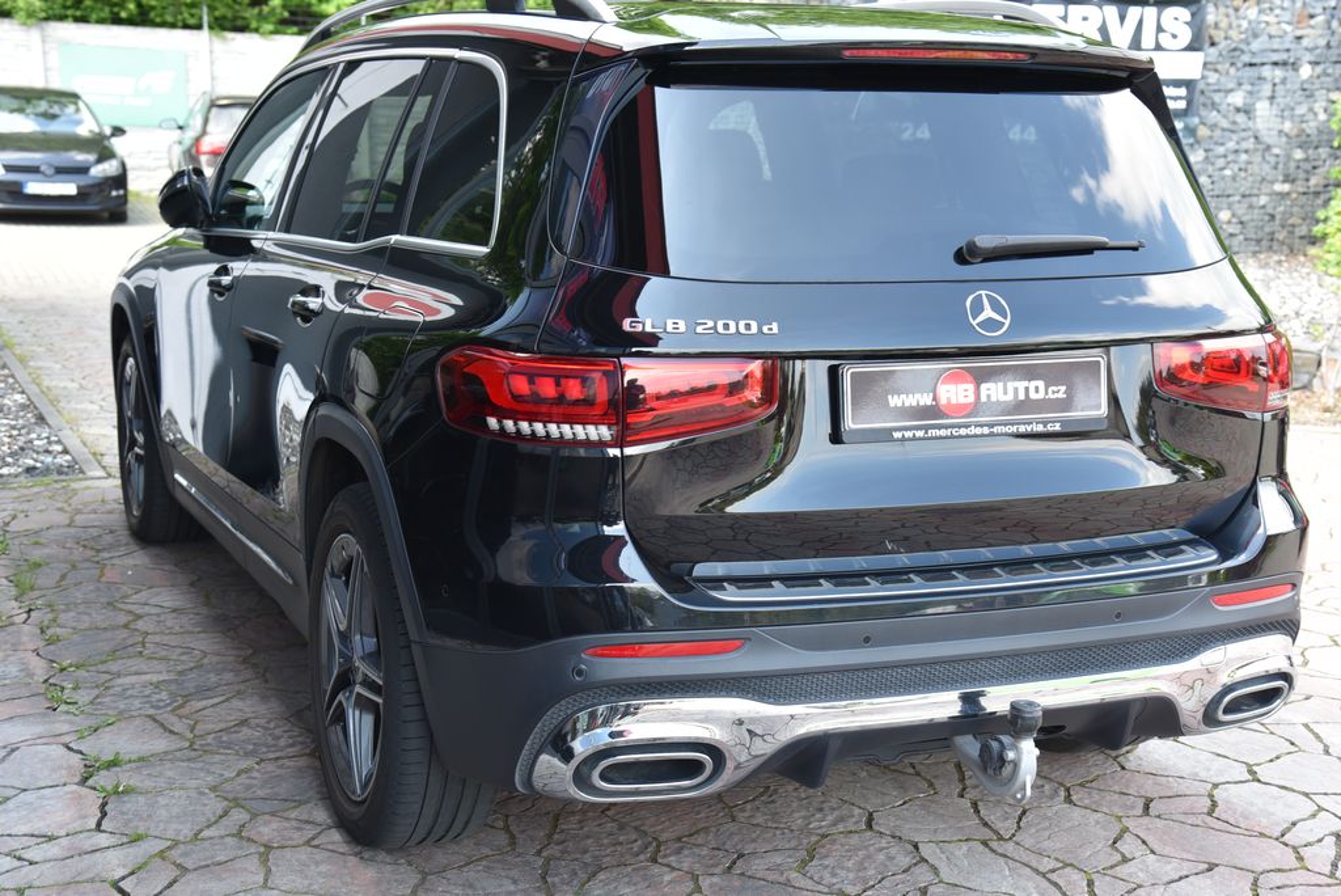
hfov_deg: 39.6
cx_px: 670
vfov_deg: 27.0
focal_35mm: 50
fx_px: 1863
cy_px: 448
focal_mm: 50
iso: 500
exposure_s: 1/125
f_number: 5.6
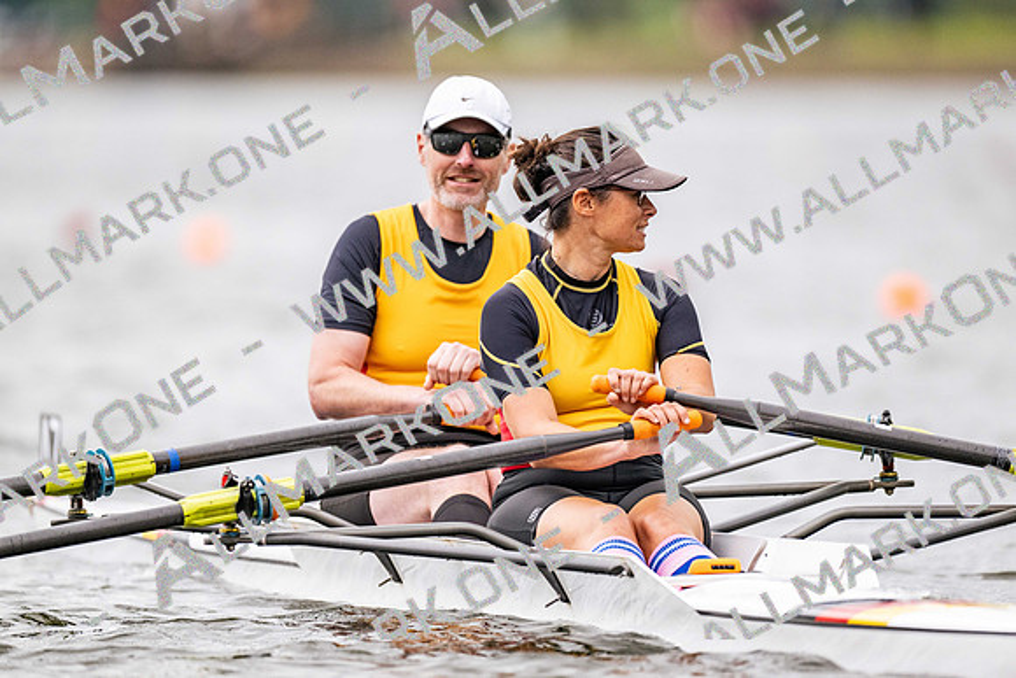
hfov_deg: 3.4
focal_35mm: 600
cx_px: 508
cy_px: 339
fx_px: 16937
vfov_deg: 2.3
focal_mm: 600
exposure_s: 1/2500
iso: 1250
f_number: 4
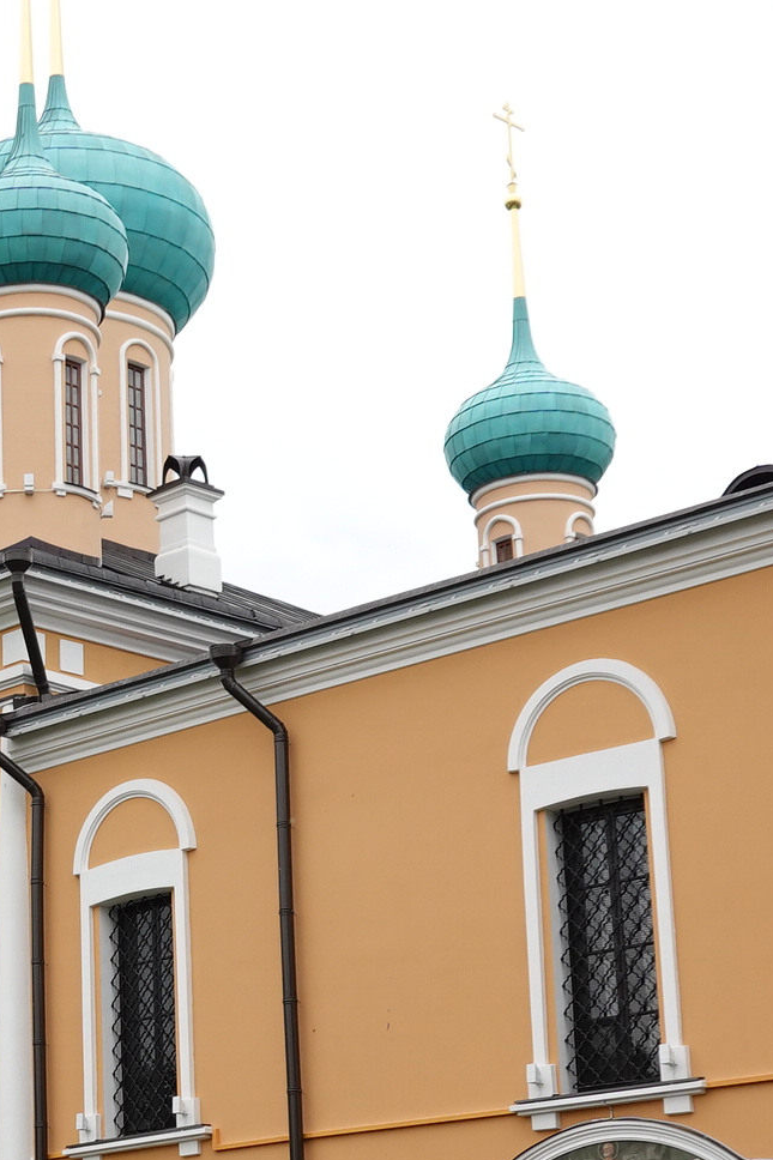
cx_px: -44
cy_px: 812
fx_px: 2642
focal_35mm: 82
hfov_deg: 16.2
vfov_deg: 24.6
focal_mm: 10.83
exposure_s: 1/640
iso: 100
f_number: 3.2
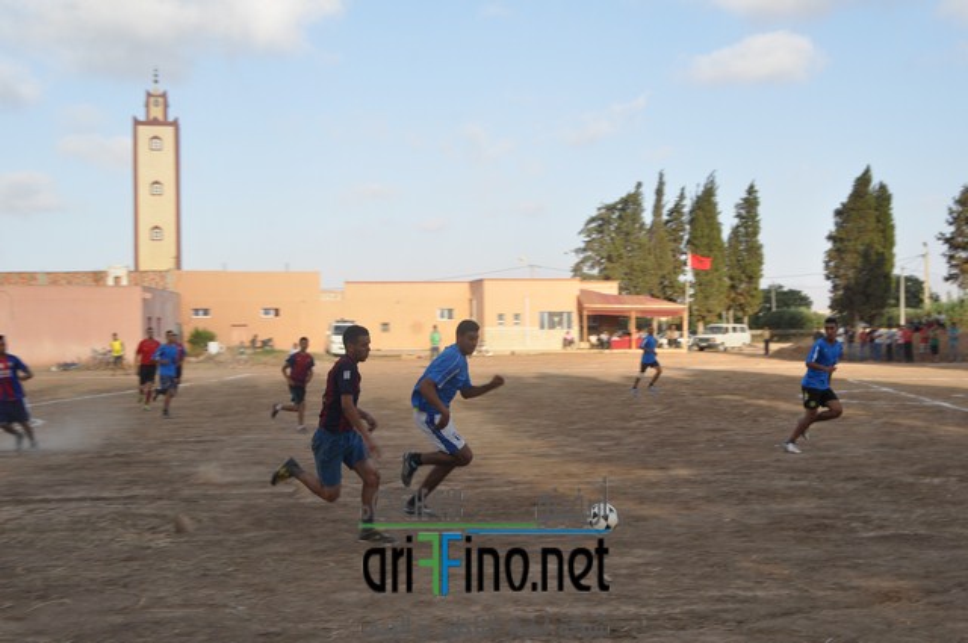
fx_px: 1047
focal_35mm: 39
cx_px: 484
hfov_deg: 49.6
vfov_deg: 34.1
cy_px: 322
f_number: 9
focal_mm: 26
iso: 200
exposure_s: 1/200
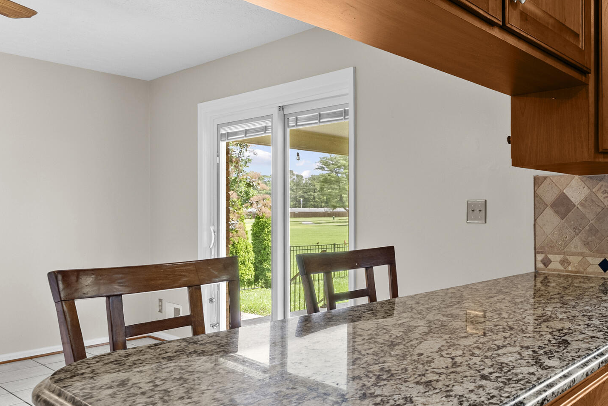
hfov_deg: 58.2
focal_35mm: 28
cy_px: 217
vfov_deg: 46.4
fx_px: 473
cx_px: 520
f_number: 11
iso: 400
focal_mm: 16
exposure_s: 1/1.25
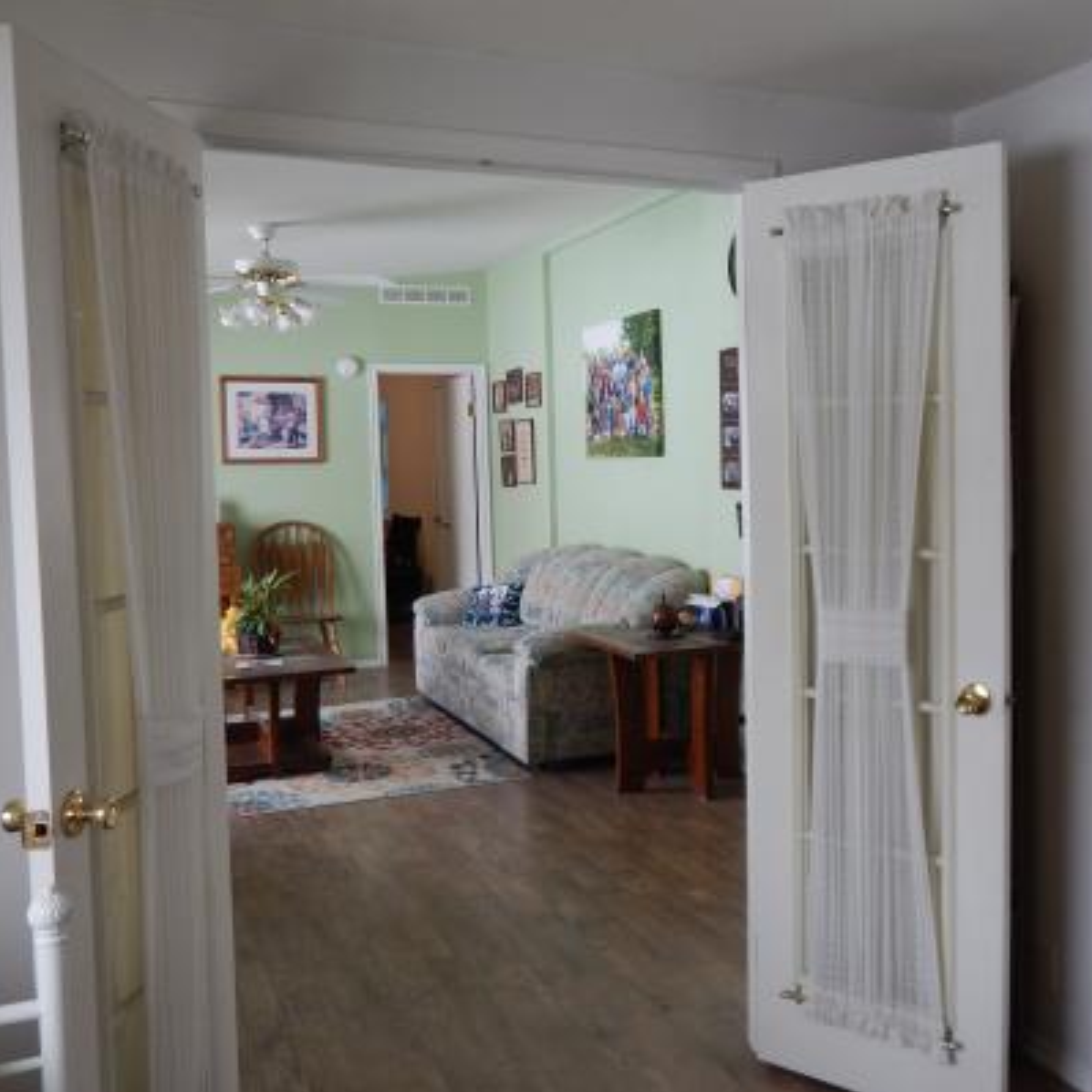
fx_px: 1213
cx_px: 695
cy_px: 523
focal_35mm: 34
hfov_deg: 47.9
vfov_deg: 48.4
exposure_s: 1/50
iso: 125
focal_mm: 4.3
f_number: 2.8
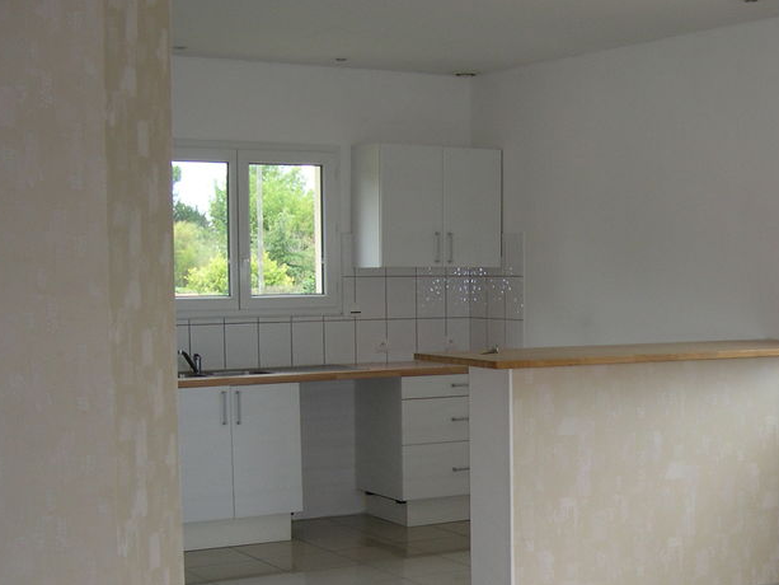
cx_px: 600
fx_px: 1396
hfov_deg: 30.6
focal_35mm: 62
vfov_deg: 23.4
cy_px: 434
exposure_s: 1/89.6
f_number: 2.8
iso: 100
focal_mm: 8
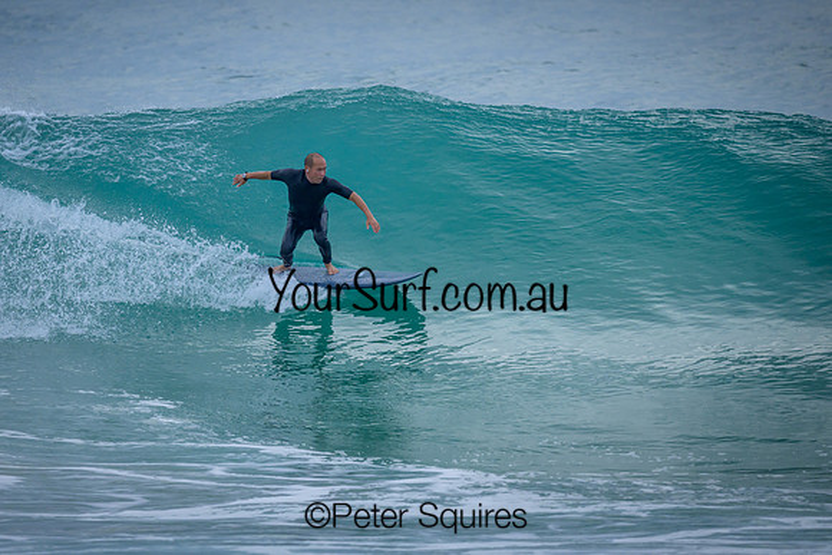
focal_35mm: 954
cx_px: 336
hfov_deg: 2.2
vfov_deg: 1.4
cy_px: 233
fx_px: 22060
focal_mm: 800
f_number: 6.3
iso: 1000
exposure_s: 1/2000
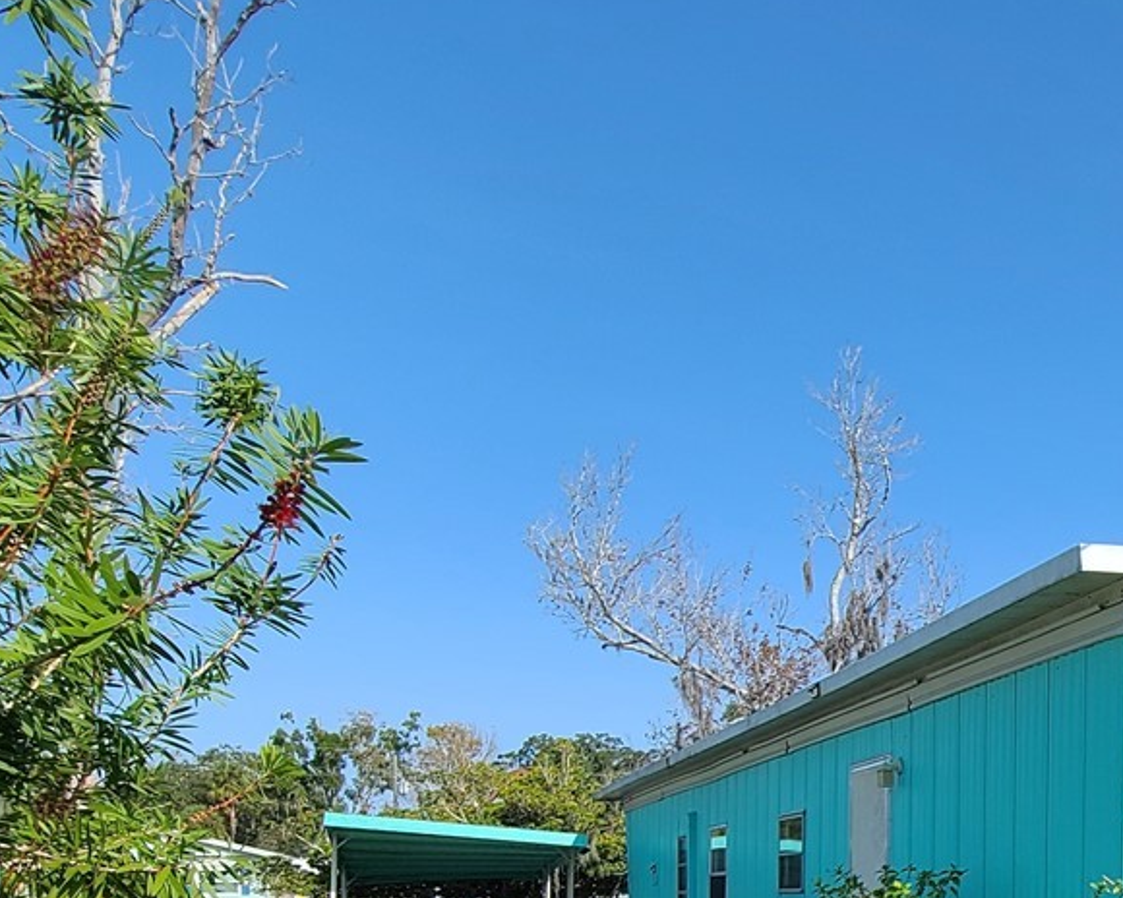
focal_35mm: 35
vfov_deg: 37.0
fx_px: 1163
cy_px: 933
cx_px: 1078
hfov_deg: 45.0
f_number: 2.2
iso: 50
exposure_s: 1/1584
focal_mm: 2.2
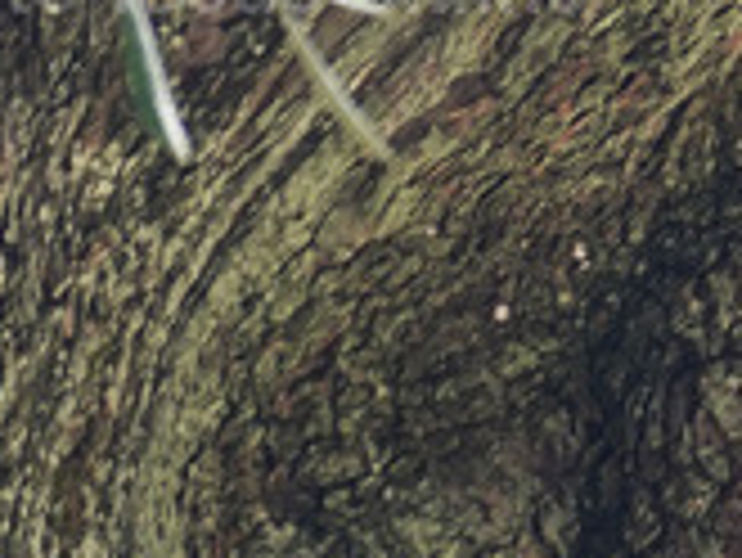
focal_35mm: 275
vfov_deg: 4.9
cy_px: 2138
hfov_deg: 7.2
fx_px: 5899
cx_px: 317
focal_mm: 16.92
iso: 100
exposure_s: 1/60
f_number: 3.2
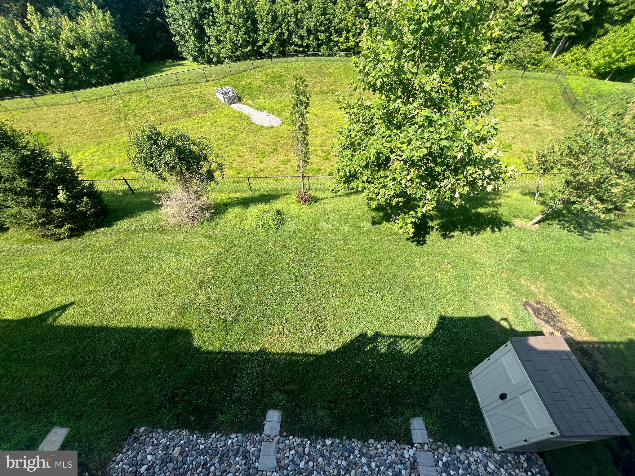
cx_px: 318
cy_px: 238
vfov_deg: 89.9
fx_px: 238
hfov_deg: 106.2
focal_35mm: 13
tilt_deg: -47.3
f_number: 1.8
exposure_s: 1/555
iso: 32
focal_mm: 1.57
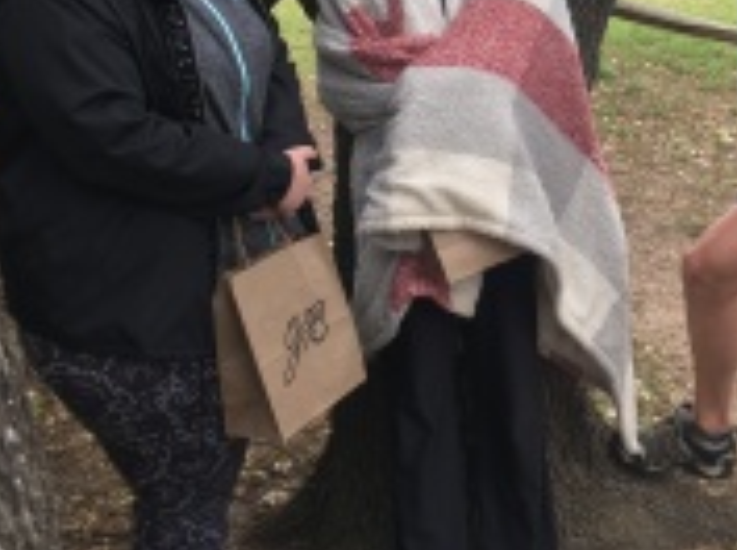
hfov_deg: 30.8
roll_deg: +2.5
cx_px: 662
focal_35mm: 60
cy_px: 21
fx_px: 1275
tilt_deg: -8.7
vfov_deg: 23.5
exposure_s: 1/161
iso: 25
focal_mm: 4.15
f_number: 2.2
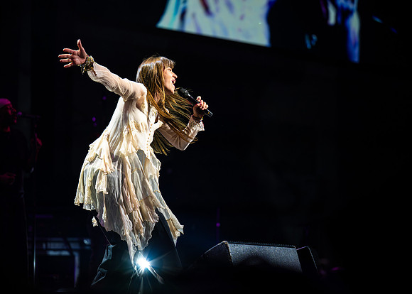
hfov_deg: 17.4
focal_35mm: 115
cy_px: 147
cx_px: 206
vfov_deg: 12.4
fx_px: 1350
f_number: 2.8
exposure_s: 1/640
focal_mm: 110
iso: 1250
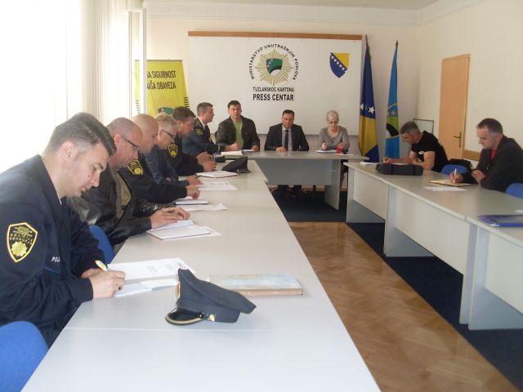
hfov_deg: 49.0
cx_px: 262
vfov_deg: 37.7
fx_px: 574
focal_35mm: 38
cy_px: 196
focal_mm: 6.3
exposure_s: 1/45
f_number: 3
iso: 120
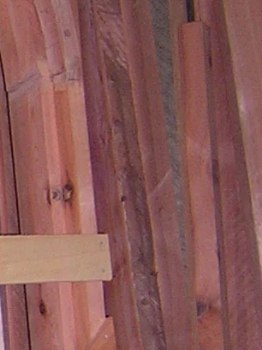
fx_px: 1425
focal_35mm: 141
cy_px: 401
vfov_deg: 13.7
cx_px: -201
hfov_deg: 10.0
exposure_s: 1/60.1
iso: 228
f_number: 2.6
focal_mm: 4.7
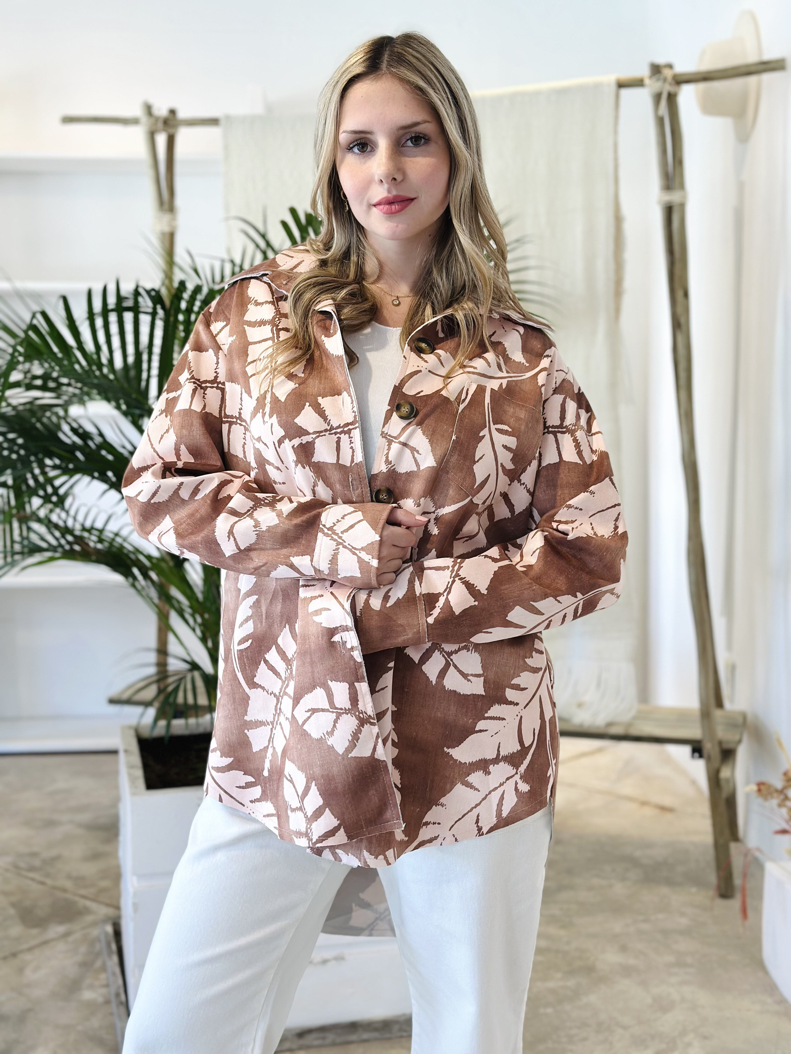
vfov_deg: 39.7
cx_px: 396
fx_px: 1462
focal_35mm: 48
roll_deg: +0.3
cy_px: 527
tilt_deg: -6.7
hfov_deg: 30.3
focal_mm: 6.86
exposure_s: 1/141
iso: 80
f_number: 1.78
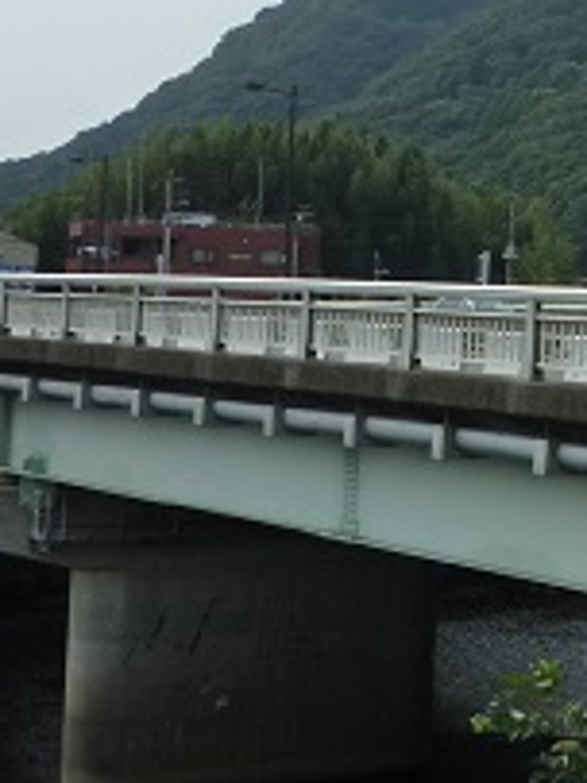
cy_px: 197
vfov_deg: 24.5
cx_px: 684
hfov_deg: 17.8
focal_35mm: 79
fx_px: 1788
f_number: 4.5
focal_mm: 4.4
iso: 125
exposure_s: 1/800
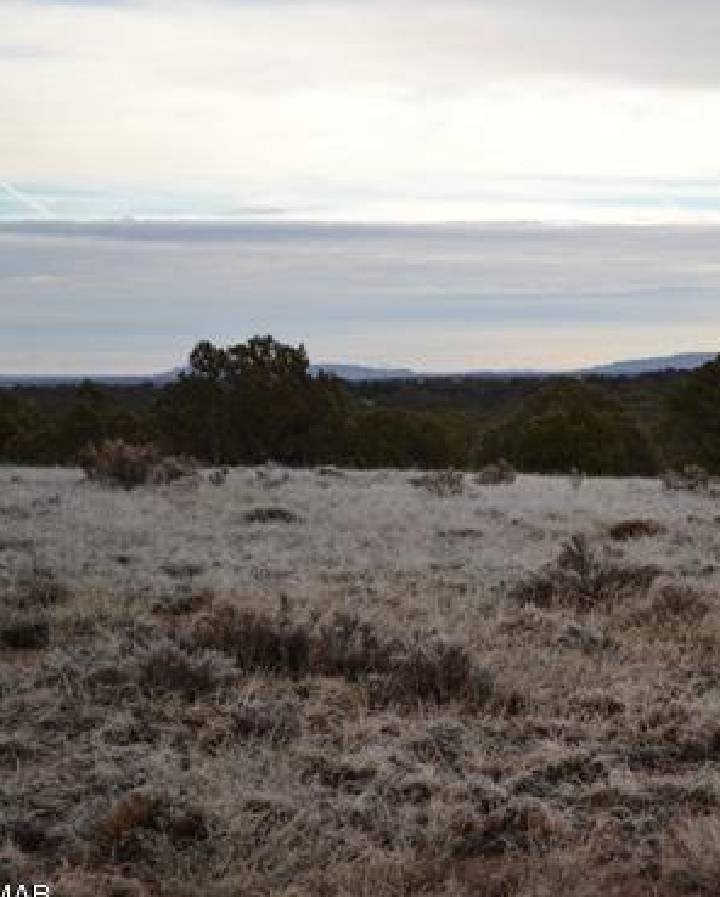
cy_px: 452
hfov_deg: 12.2
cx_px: 572
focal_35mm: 126
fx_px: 3344
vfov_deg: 15.3
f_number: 5.6
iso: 100
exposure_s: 1/200
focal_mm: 55
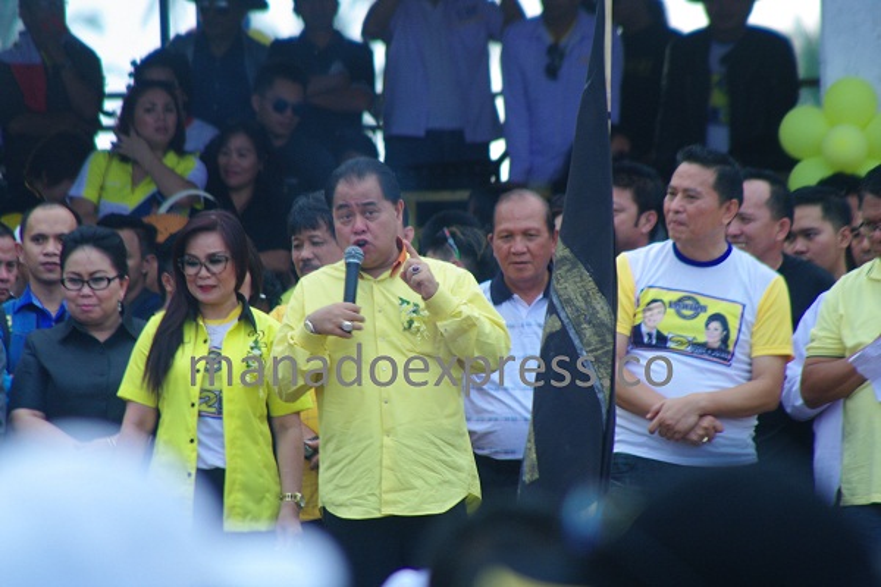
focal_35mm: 450
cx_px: 440
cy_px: 294
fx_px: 11012
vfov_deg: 3.1
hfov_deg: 4.6
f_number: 6.3
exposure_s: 1/40
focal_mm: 300
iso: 320
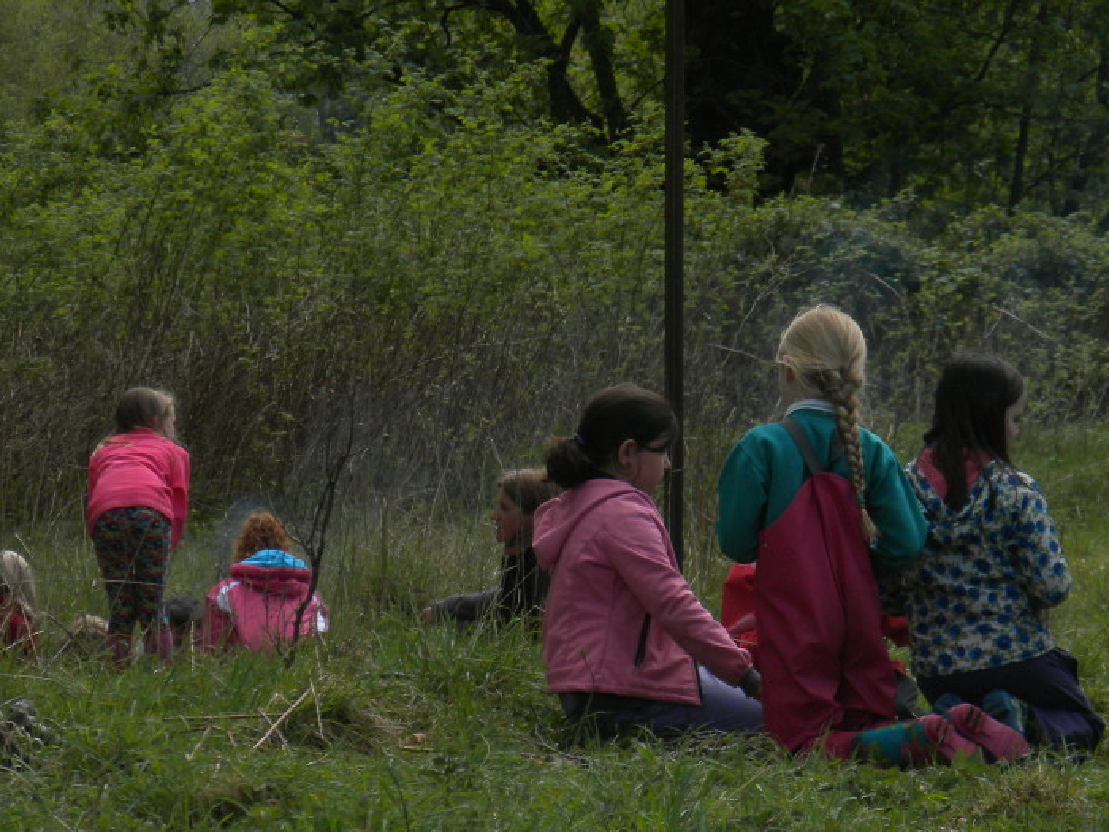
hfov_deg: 5.7
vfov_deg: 4.3
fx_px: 11149
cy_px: 482
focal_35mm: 348
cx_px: 696
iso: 101
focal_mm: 42.1
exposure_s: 1/404
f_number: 5.2
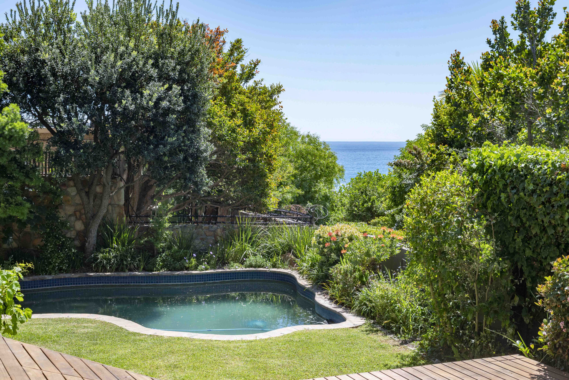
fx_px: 791
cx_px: 284
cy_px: 190
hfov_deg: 39.6
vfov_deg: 27.0
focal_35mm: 50
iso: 400
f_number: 13
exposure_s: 1/800
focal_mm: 50
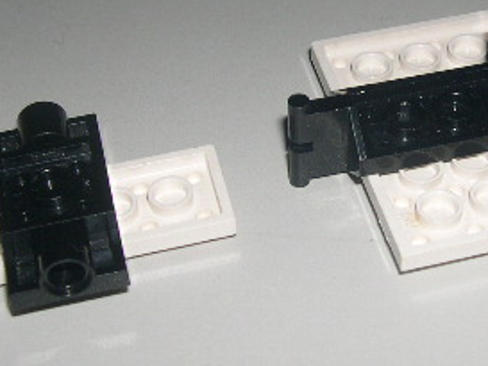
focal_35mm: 89
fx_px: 1255
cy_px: 111
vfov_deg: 16.6
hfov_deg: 21.7
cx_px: 393
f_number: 7.6
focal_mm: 8
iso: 100
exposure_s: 1/60
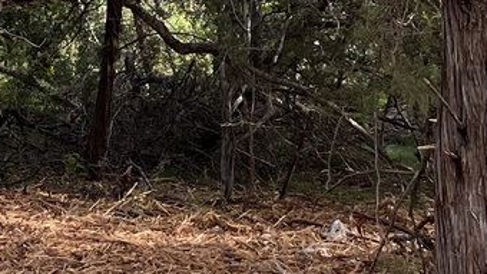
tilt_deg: +15.9
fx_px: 1549
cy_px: -351
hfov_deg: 16.4
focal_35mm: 120
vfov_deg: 9.2
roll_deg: -0.9
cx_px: -226
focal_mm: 5.1
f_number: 1.6
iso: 50
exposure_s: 1/378
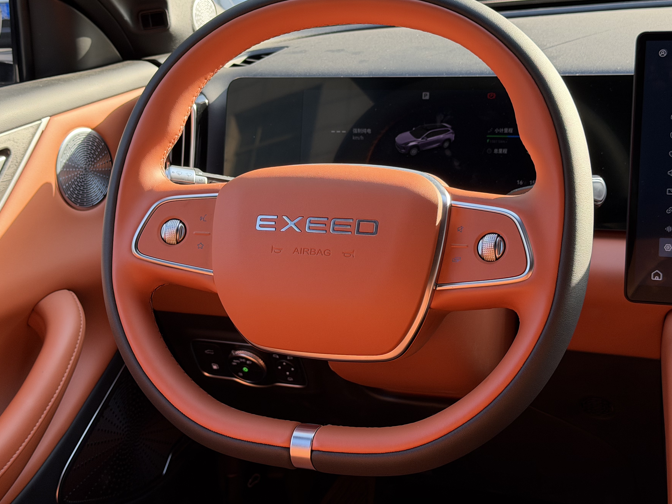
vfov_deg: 26.5
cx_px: 334
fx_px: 1068
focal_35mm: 55
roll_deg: +3.4
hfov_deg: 34.9
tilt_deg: -17.0
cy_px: 218
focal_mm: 6.76
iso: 125
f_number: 1.78
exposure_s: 1/214
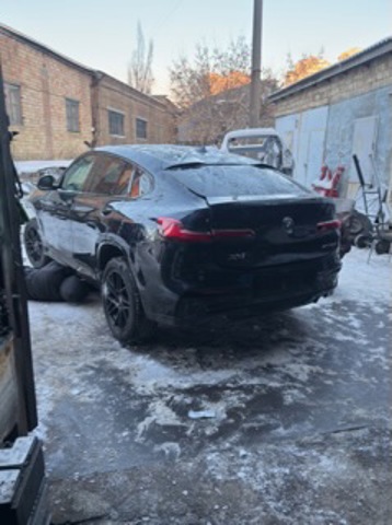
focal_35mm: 29
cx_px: 196
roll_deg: +2.1
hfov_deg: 48.1
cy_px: 262
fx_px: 439
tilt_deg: -13.4
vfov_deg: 61.8
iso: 200
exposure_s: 1/134
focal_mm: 6.76
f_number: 1.78
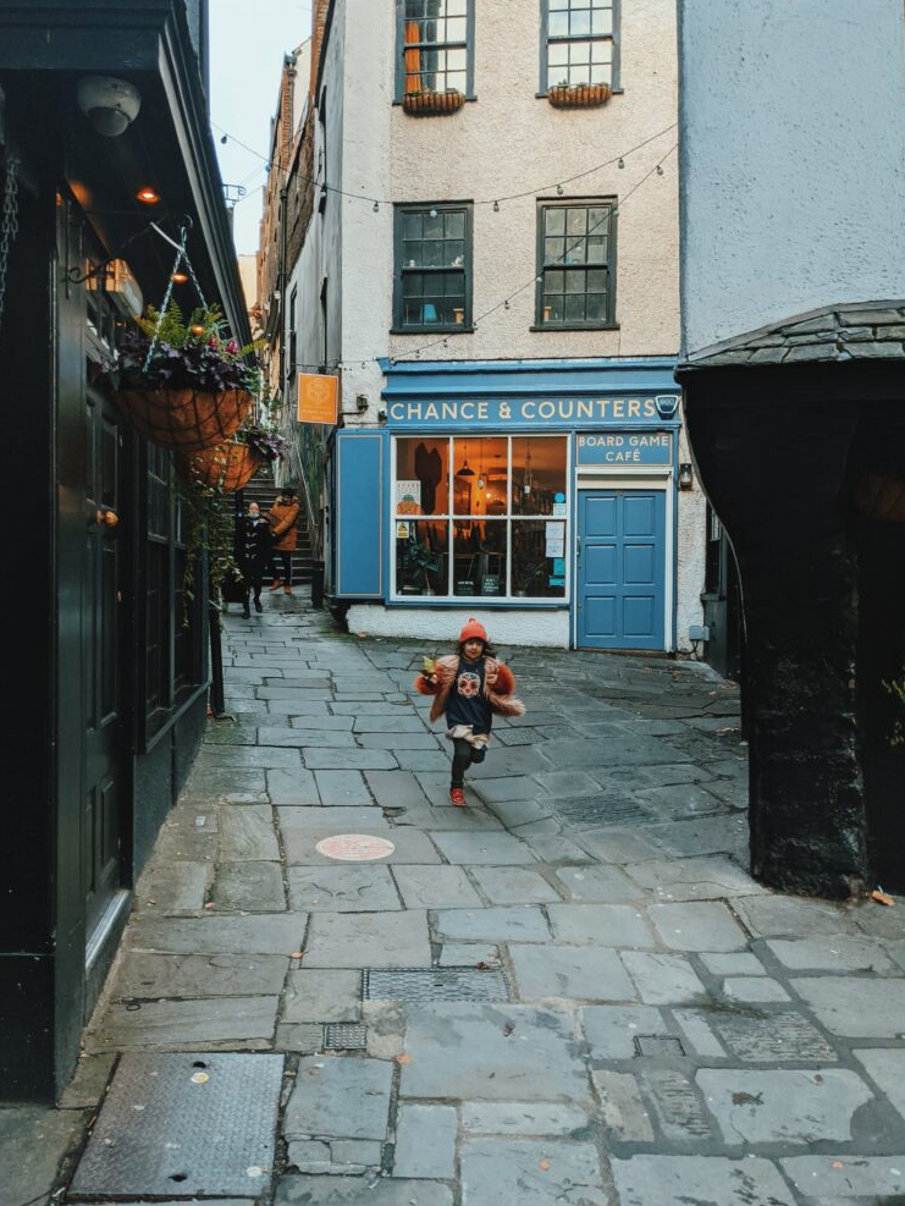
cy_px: 600
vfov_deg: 63.4
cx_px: 437
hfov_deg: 49.8
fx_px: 975
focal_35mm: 28
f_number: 1.73
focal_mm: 4.38
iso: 46
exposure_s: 1/232
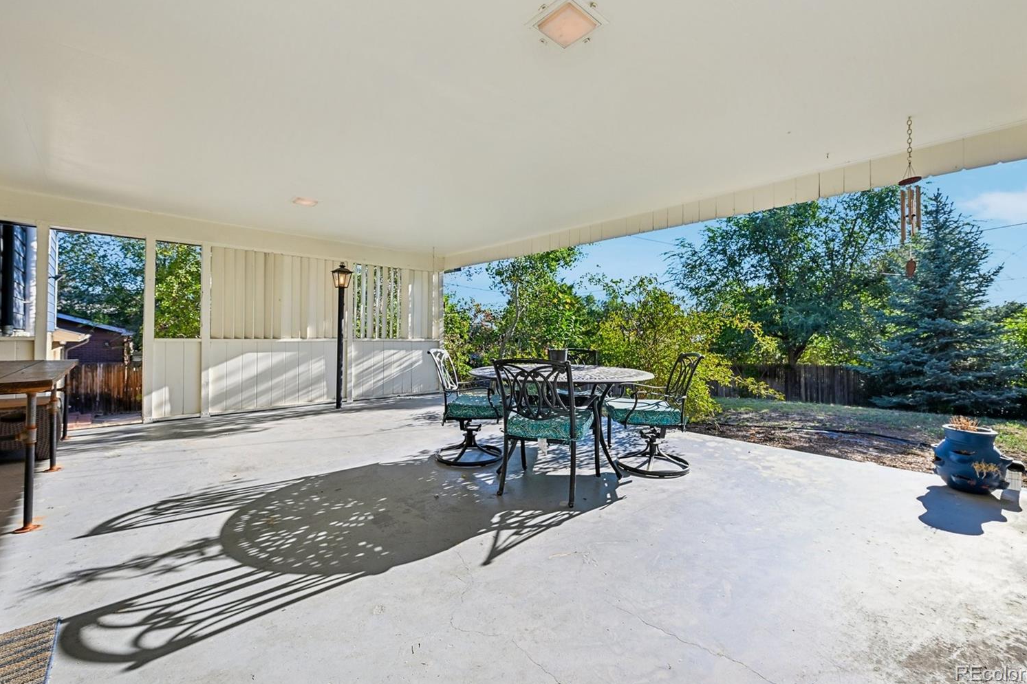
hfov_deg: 100.4
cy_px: 321
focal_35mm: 15
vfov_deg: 77.2
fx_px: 428
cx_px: 516
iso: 64
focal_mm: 14
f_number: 9
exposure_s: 1/40
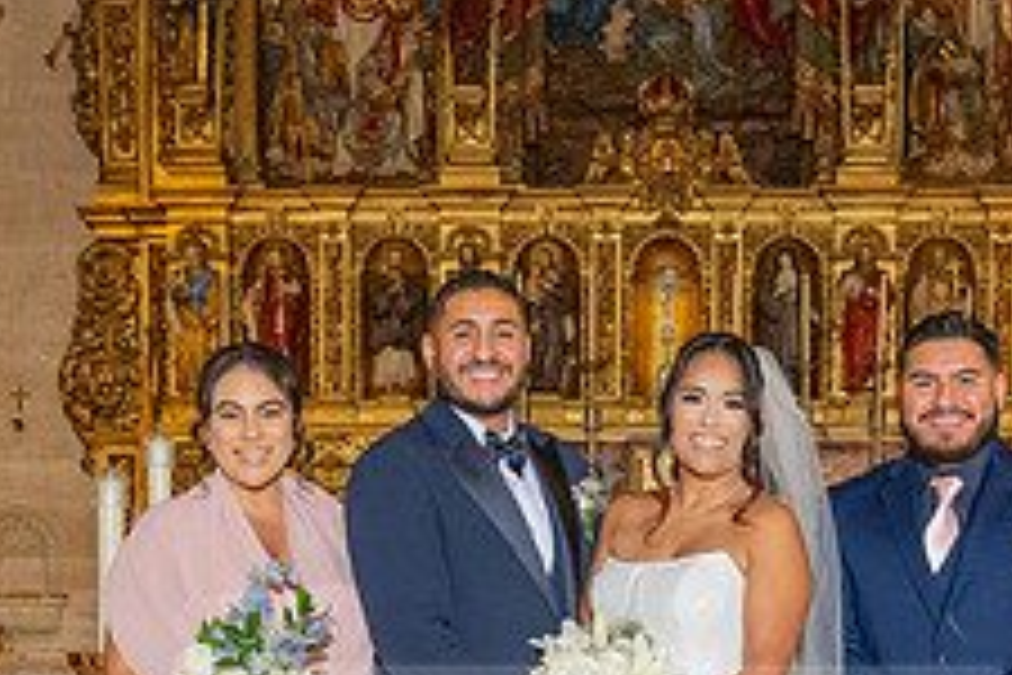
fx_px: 2136
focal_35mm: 76
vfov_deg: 17.3
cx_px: 621
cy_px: 772
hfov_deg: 26.6
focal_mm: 29.5
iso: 2000
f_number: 6.3
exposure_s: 1/200
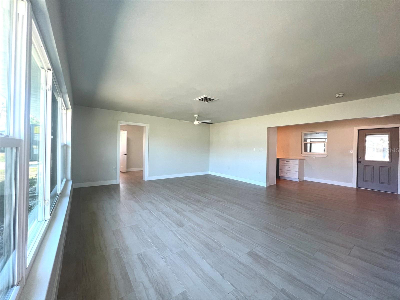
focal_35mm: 13
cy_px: 150
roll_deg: -1.0
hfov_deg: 106.2
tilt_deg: -0.3
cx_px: 200
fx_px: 150
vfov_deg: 89.9
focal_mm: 1.57
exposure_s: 1/120
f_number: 1.8
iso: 80
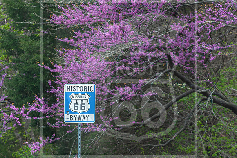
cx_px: 78
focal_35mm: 668
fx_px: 4393
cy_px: 53
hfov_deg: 3.1
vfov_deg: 2.1
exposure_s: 1/250
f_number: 8
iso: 160
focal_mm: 300
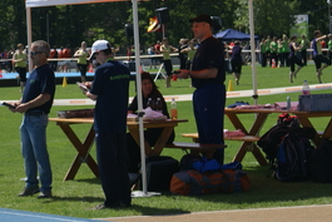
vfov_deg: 6.4
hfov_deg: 9.6
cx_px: 49
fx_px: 1975
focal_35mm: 214
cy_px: 36
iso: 100
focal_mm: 70
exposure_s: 1/400
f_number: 7.1
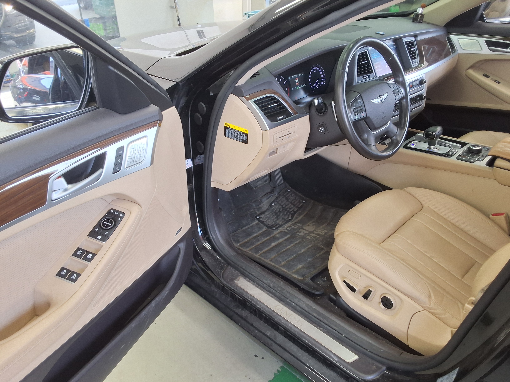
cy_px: 191
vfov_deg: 49.7
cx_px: 255
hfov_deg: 63.4
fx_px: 413
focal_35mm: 28
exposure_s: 1/60
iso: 40
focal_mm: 2.91
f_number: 1.9
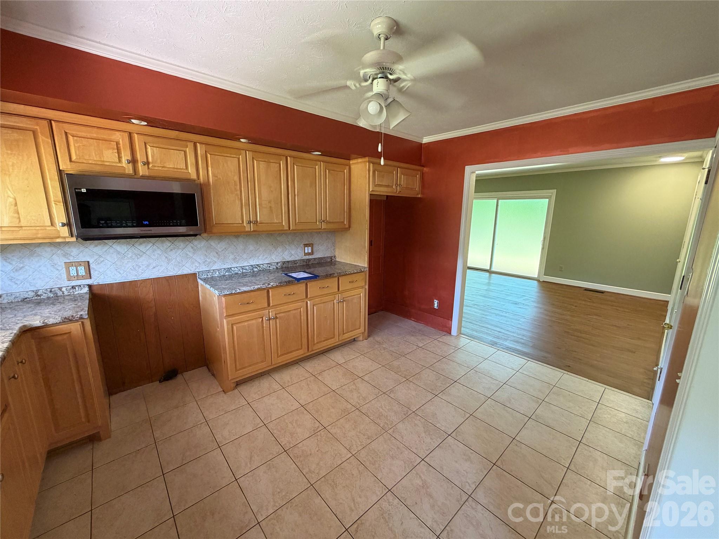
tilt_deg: -11.6
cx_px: 360
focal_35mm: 14
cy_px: 270
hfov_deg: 102.1
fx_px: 291
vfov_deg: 85.7
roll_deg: -0.3
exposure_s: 1/60
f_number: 2.2
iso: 250
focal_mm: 2.22
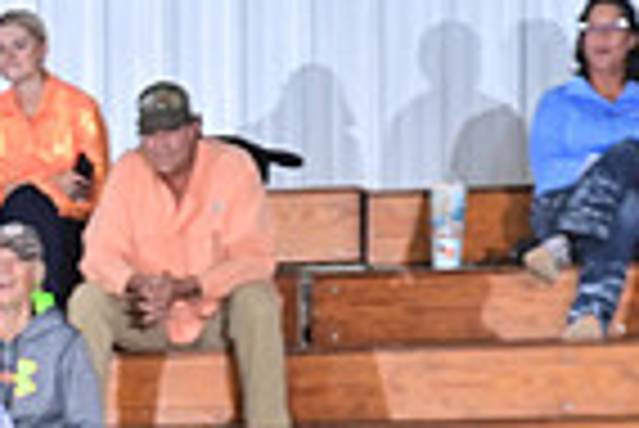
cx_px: -266
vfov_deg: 1.7
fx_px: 14481
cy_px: 813
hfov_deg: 2.5
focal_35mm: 815
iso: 1250
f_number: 3.2
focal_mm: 200
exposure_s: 1/250
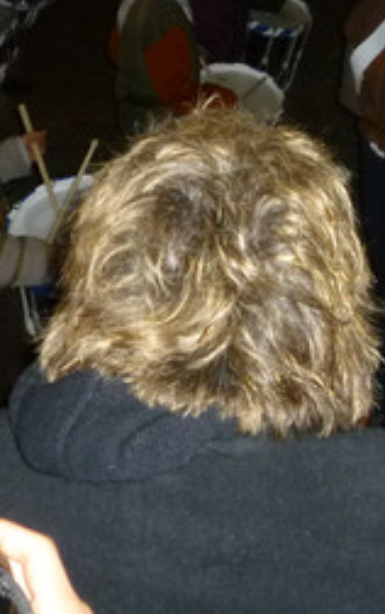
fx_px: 1306
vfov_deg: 25.6
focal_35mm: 78
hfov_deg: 16.5
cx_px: 368
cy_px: 51
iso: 320
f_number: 3.3
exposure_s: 1/8
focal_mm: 5.2
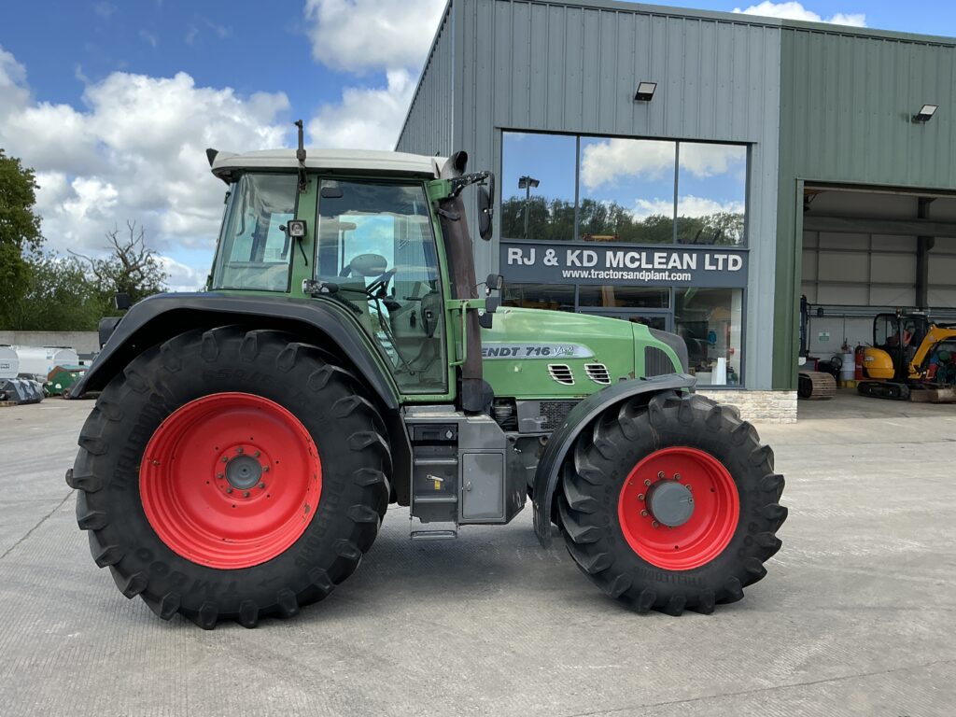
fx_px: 773
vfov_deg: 49.7
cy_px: 358
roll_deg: -2.2
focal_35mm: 28
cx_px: 478
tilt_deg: -0.1
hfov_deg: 63.4
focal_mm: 3
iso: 25
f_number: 1.8
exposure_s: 1/599
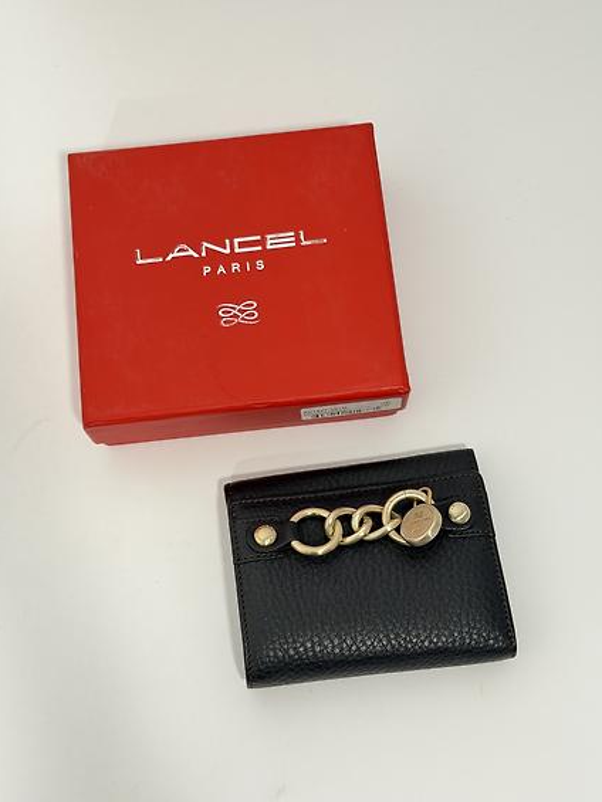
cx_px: 291
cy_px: 378
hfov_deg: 28.6
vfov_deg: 37.5
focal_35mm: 51
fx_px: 1182
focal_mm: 6.76
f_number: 1.78
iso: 100
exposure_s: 1/60
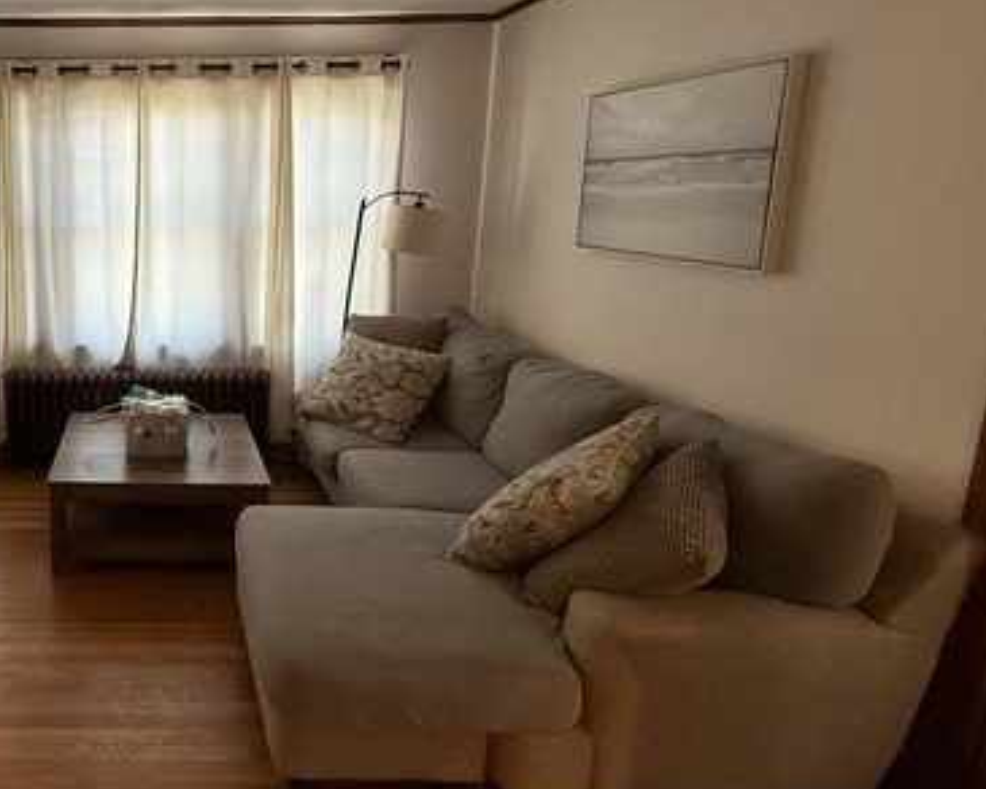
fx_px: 730
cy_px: 319
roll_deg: +0.2
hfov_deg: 59.8
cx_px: 134
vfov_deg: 56.4
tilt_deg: -9.9
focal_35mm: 25
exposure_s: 1/120
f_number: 2.2
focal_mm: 2.22
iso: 320
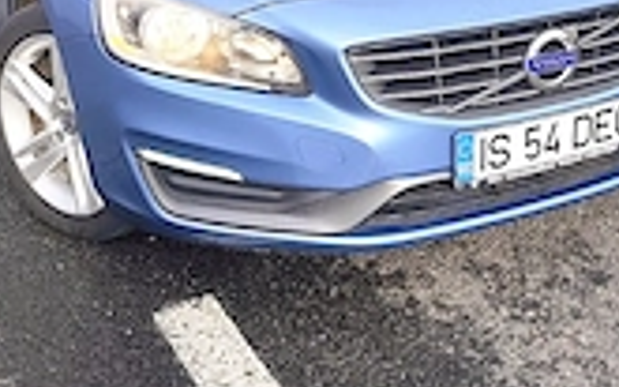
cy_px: -8
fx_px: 995
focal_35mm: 59
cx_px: 360
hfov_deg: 34.5
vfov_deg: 21.2
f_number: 1.65
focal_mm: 6.19
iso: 50
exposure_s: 1/286
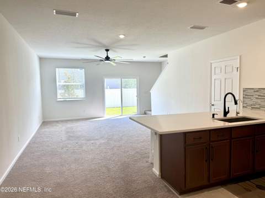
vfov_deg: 56.7
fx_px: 184
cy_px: 99
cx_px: 132
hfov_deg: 71.7
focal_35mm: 24
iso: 80
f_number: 1.78
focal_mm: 6.76
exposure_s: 1/223
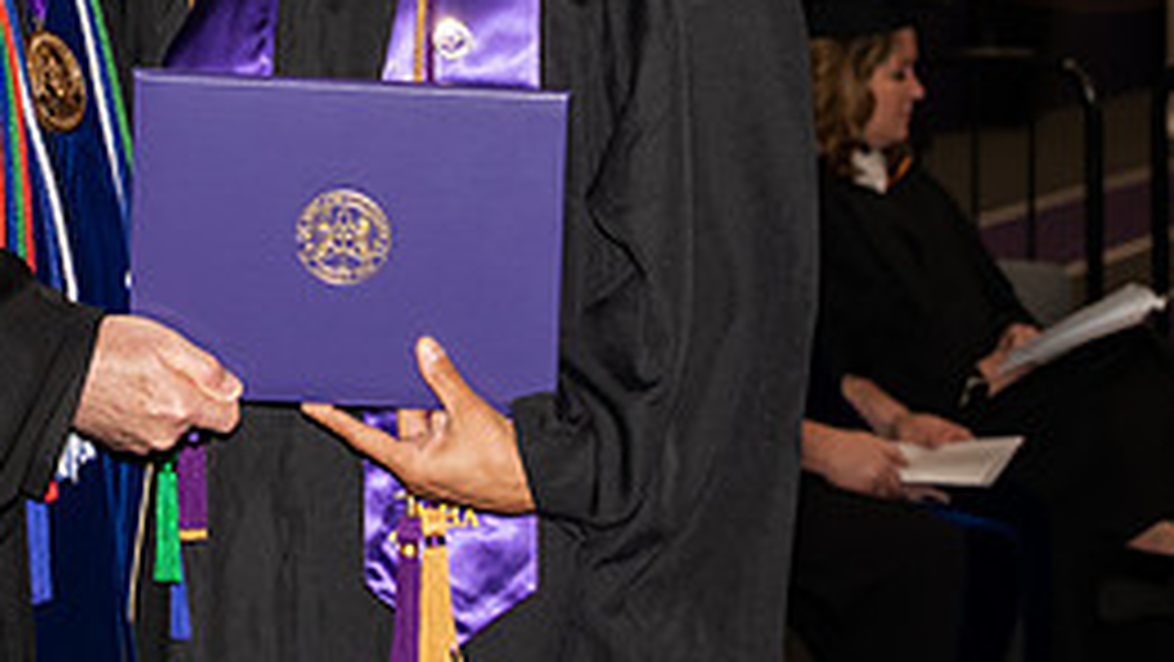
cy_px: -52
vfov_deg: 7.4
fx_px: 5076
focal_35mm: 163
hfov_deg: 13.1
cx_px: 54
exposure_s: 1/200
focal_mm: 70
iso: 1000
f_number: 5.6
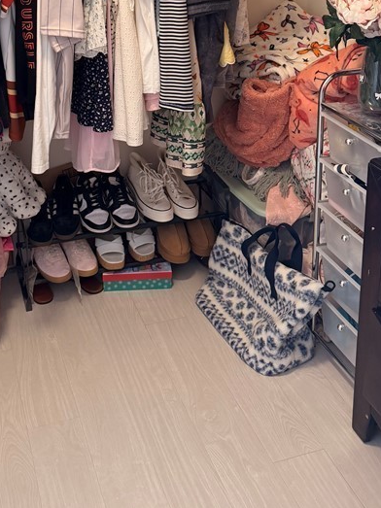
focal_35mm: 47
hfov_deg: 30.7
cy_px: 37
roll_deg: +1.6
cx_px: 135
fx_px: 690
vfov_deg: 37.4
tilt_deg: -14.8
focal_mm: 6.76
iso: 200
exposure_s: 1/60
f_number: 1.78
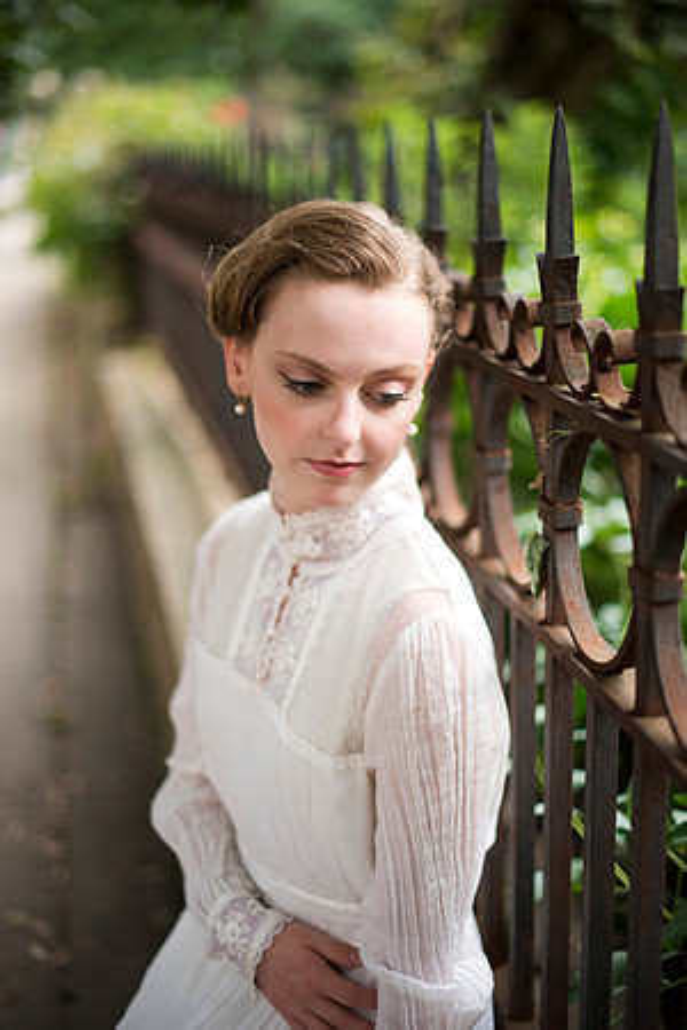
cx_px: 344
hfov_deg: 27.0
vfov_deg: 39.6
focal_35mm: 50
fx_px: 1431
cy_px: 515
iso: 200
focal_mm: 50
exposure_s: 1/400
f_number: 1.4
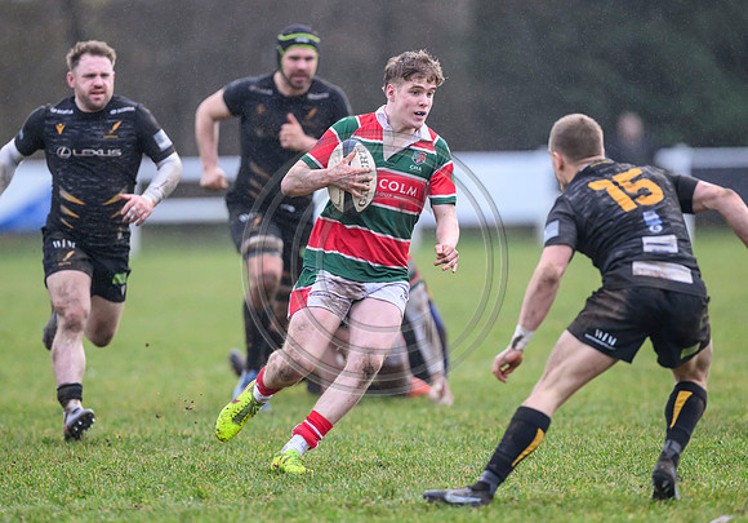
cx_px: 320
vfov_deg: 3.1
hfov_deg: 4.5
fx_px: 9498
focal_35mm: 450
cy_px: 285
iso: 3200
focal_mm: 400
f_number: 3.5
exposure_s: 1/2000
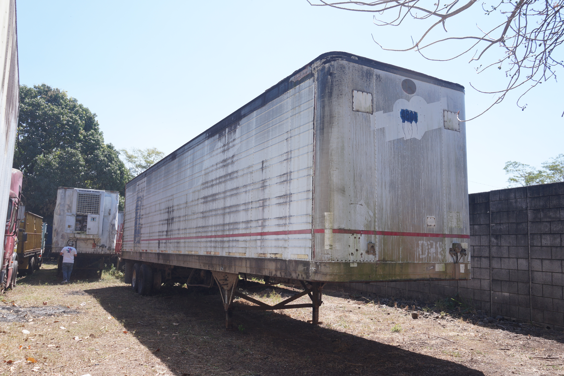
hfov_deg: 64.6
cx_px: 282
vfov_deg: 45.6
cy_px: 188
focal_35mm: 28
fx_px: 446
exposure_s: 1/160
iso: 100
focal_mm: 19
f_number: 7.1
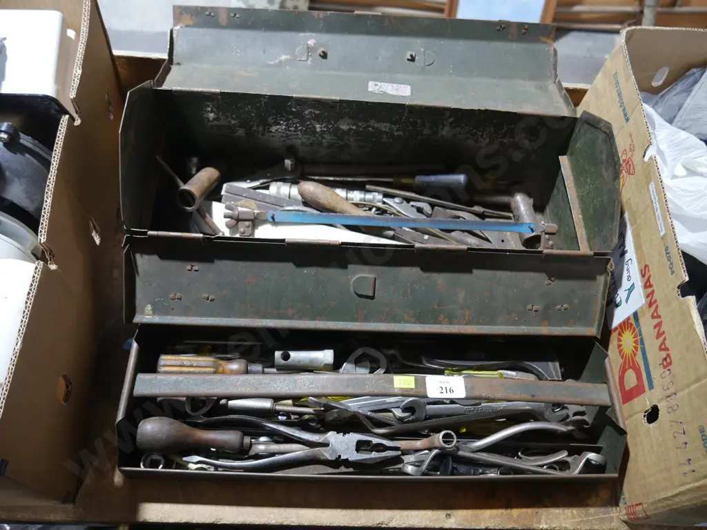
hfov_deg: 63.4
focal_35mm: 28
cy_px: 265
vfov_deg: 49.7
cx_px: 354
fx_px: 572
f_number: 3.5
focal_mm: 14
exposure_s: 1/60
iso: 800
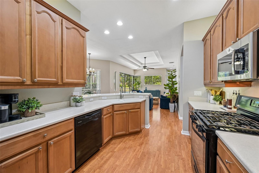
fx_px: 101
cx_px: 130
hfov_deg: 104.3
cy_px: 86
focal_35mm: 14
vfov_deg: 81.2
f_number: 8
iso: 400
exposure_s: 1/15
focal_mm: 14
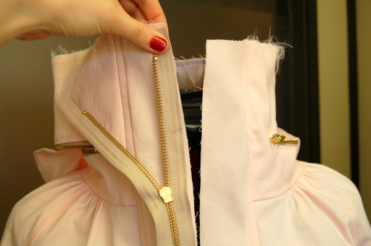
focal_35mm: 48
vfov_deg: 28.0
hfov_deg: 41.1
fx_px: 494
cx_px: 186
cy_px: 123
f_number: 5
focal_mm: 32
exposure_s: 1/100
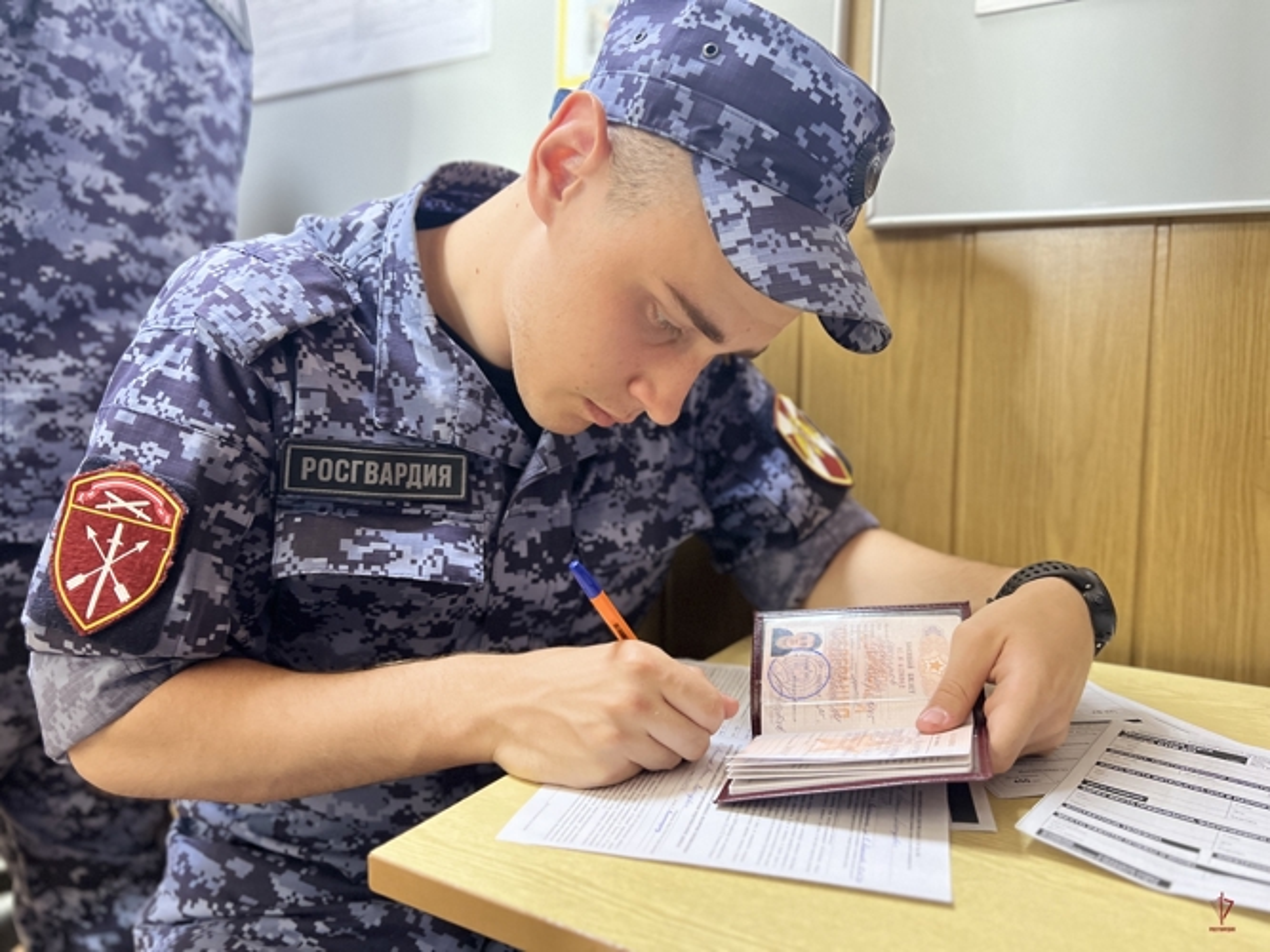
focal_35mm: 26
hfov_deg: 67.3
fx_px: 954
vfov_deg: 53.0
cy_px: 476
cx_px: 635
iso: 400
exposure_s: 1/60.2
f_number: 1.5
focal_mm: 5.7
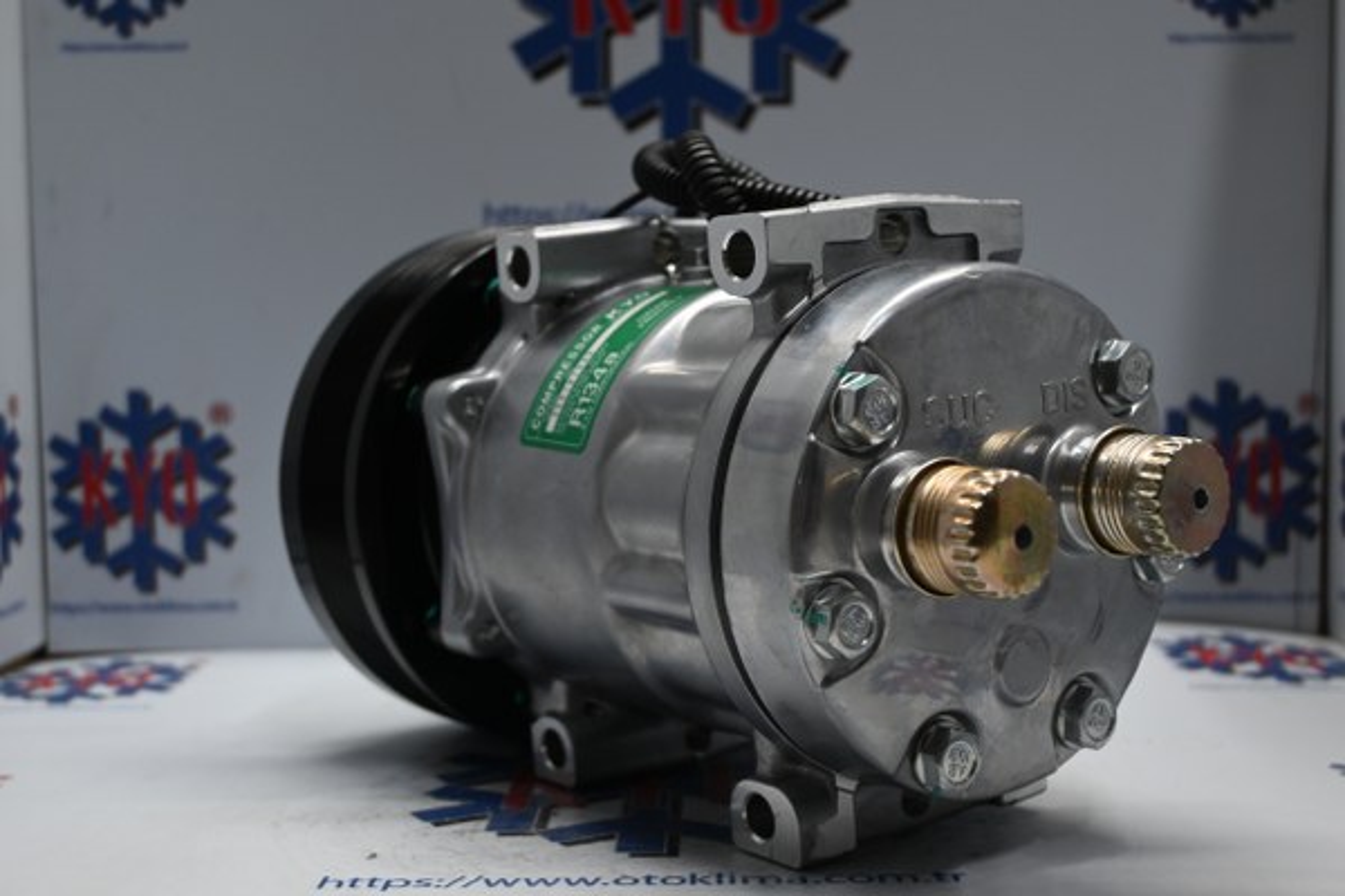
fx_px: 1709
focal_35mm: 46
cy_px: 448
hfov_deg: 43.0
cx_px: 672
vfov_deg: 29.4
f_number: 4.8
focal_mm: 30.5
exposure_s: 1/50
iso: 450
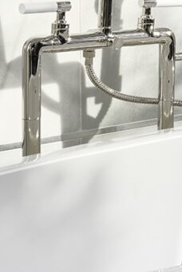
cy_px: -46
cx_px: 222
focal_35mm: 104
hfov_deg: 12.9
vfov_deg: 18.7
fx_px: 783
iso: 160
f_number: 11
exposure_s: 1/200
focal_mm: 34.5
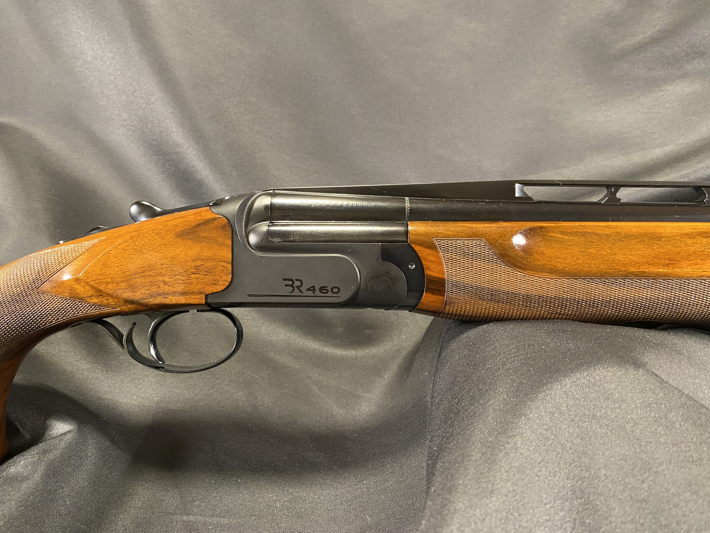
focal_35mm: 26
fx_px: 533
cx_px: 355
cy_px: 266
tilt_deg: -10.3
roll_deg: +1.9
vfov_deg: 53.1
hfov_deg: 67.3
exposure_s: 1/60
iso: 500
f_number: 1.8
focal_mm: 4.25
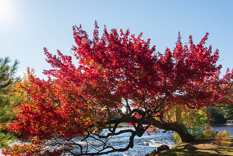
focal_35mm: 32
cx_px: 116
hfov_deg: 58.7
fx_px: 207
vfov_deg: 41.1
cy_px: 78
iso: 1400
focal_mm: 32
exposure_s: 1/80
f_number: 22
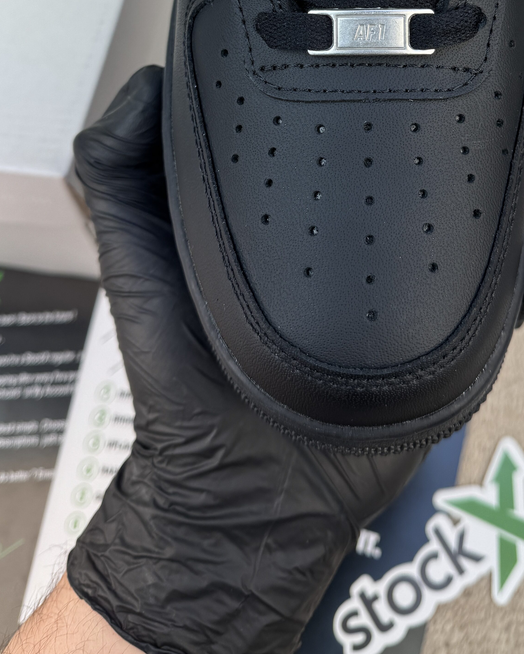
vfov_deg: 36.2
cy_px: 22
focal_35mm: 47
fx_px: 911
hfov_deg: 31.8
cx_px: 350
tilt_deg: -56.0
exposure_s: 1/658
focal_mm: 6.76
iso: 80
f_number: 1.78
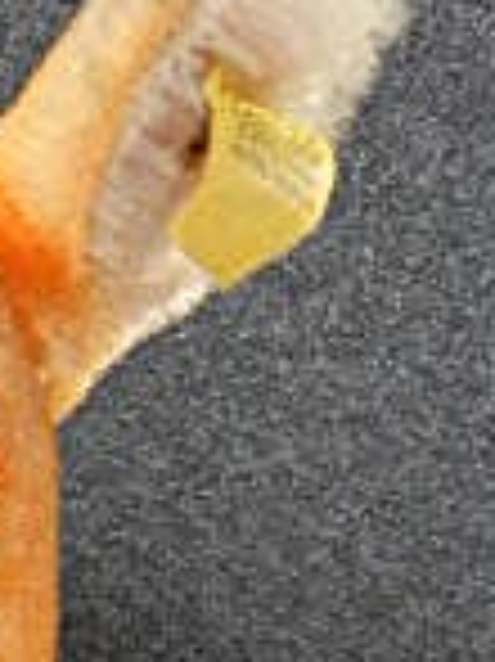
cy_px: 973
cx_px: -284
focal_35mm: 131
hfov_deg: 10.8
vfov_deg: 14.2
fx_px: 2501
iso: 508
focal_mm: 5.4
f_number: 3.5
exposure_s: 1/30
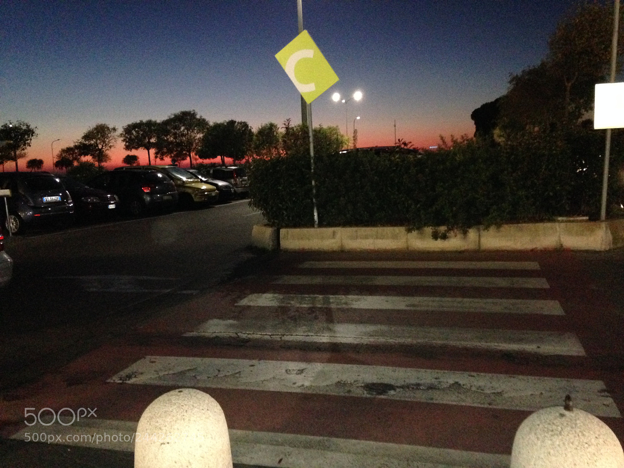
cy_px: 234
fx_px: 595
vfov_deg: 42.9
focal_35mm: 33
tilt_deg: -7.6
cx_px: 312
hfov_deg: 55.4
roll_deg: +2.3
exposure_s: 1/16
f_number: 2.4
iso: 800
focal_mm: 4.12
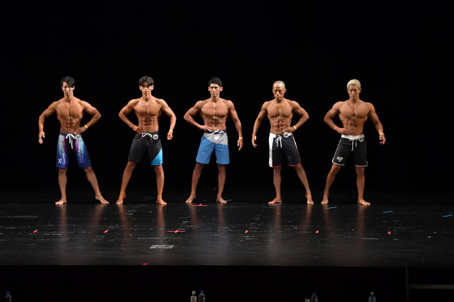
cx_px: 227
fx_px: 1853
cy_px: 151
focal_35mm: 147
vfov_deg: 9.3
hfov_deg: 14.0
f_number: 5.6
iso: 3200
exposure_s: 1/400
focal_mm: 98
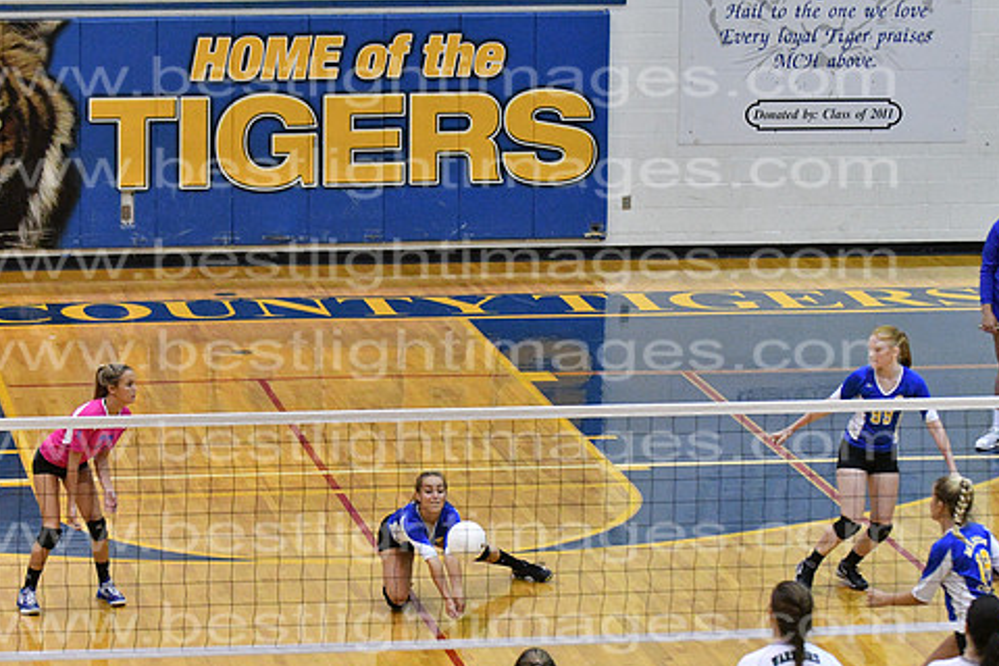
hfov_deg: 8.1
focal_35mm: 254
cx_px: 433
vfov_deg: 5.4
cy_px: 401
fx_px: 7048
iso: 8000
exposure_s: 1/500
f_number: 4
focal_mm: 140
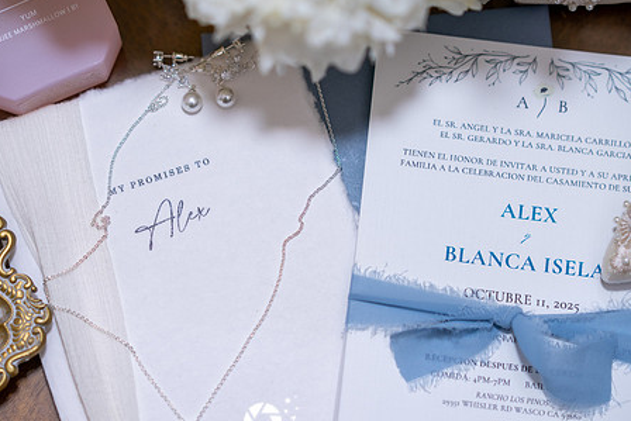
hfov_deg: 18.6
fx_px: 1929
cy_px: 232
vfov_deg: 12.5
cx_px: 265
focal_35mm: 110
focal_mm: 85
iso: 250
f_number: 2
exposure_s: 1/125
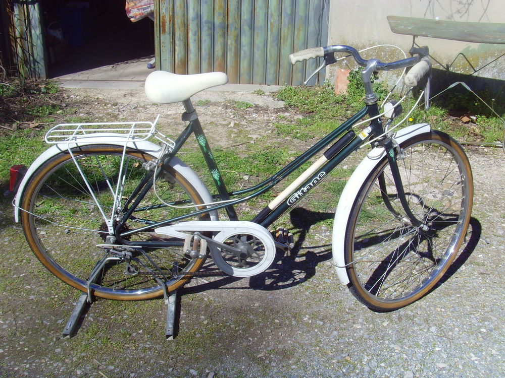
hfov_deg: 47.9
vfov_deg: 36.8
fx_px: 569
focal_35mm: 39
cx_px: 252
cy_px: 189
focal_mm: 6.6
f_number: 6.3
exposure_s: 1/350
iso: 80
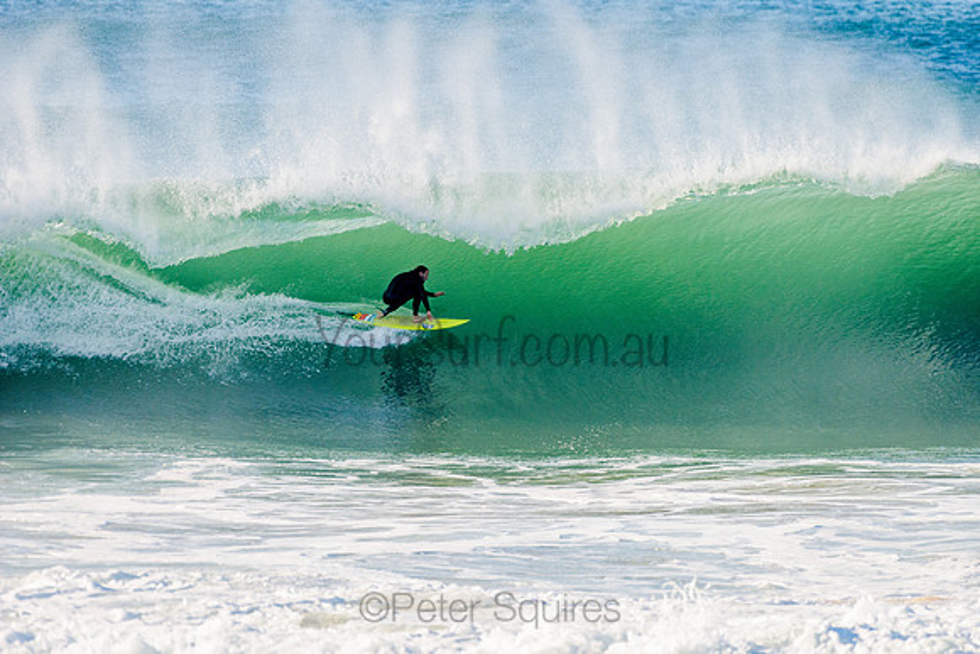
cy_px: 327
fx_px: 13614
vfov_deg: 2.8
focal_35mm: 500
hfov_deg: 4.1
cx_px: 490
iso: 250
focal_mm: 500
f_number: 5.6
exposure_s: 1/1600
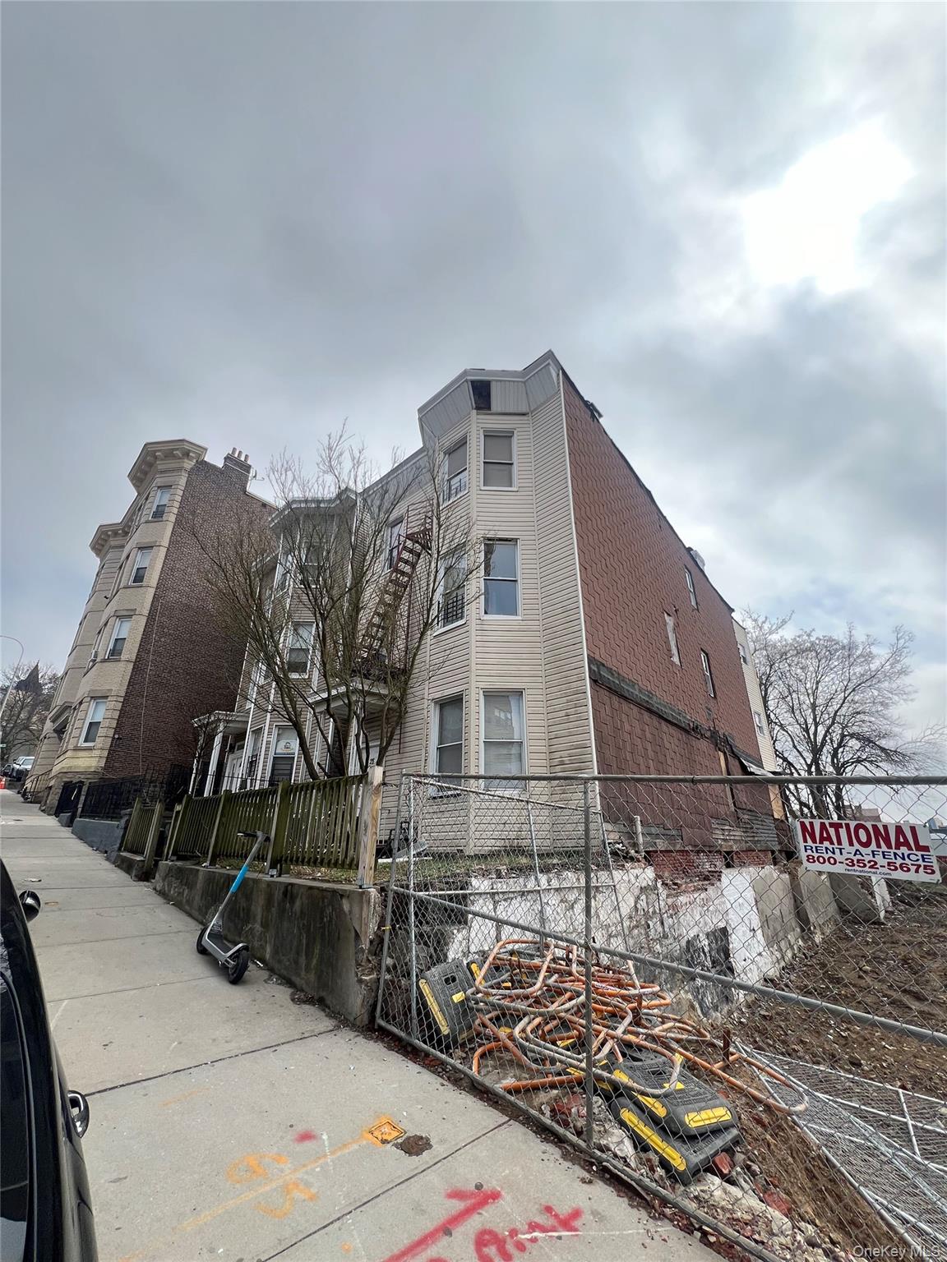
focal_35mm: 13
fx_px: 474
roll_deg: +1.2
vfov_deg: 106.2
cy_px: 631
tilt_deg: +30.0
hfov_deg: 89.9
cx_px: 474
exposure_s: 1/995
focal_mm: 1.57
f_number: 1.8
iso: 32
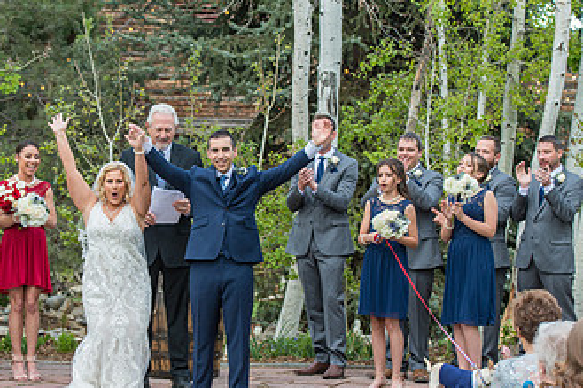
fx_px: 2913
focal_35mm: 180
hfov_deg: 11.4
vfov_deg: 7.6
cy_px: 229
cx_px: 190
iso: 400
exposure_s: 1/200
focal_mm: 102
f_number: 5
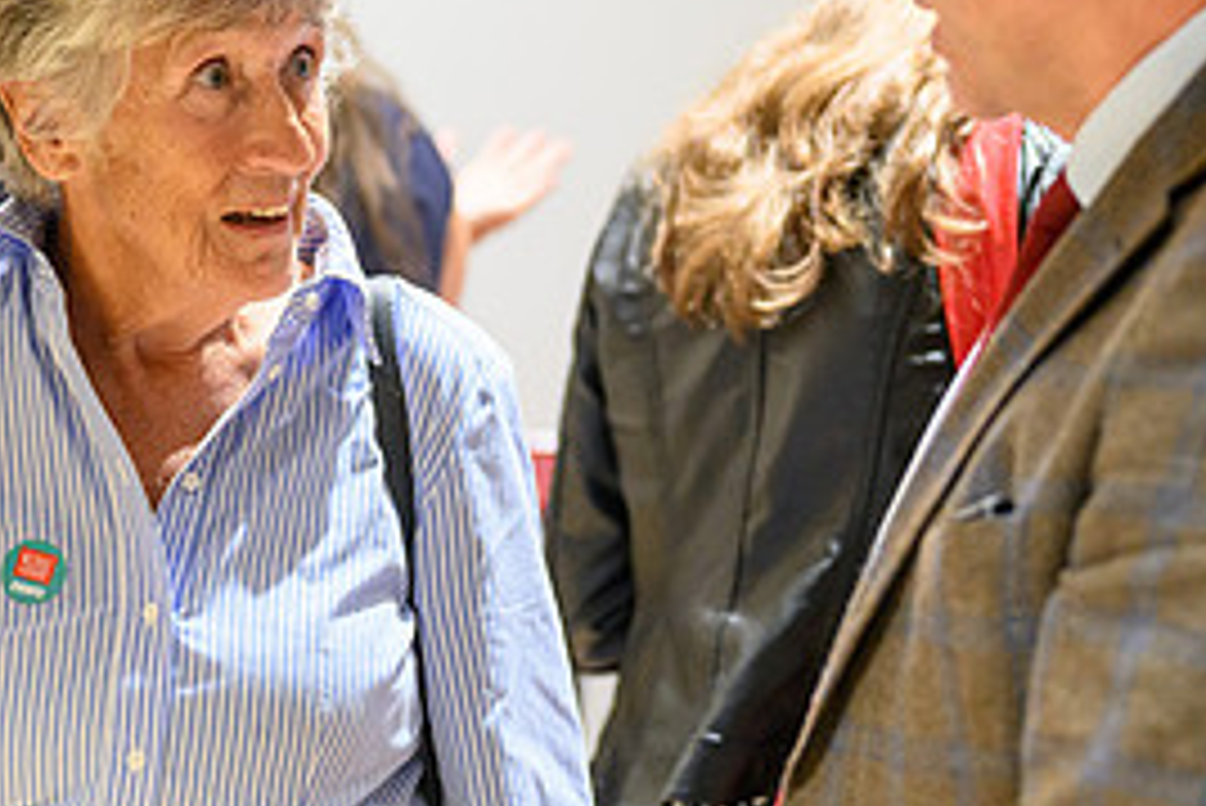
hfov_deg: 14.0
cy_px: 335
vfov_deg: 9.3
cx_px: 518
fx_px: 4927
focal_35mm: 147
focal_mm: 67
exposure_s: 1/200
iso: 2200
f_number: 2.5
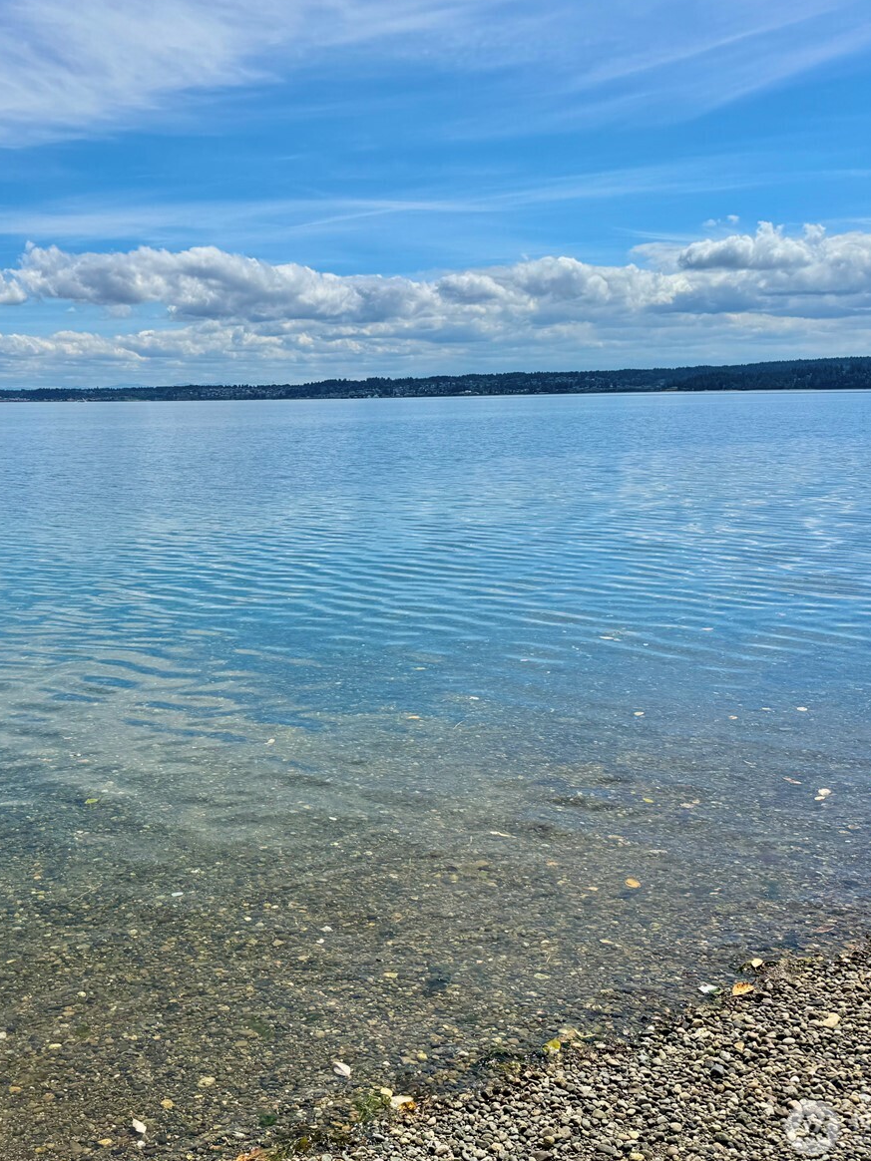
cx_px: 246
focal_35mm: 33
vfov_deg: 55.3
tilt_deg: -10.6
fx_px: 1107
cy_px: 570
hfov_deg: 42.0
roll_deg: -0.6
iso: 80
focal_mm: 6.76
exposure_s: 1/10417
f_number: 1.78
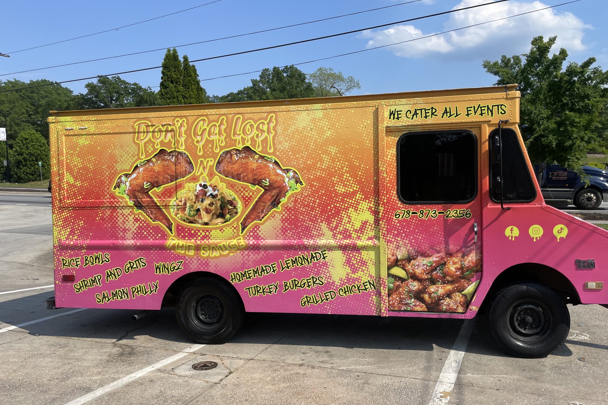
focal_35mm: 28
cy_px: 217
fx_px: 473
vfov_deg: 46.4
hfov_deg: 65.5
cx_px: 314
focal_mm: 4.2
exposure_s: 1/3861
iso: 32
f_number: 1.6
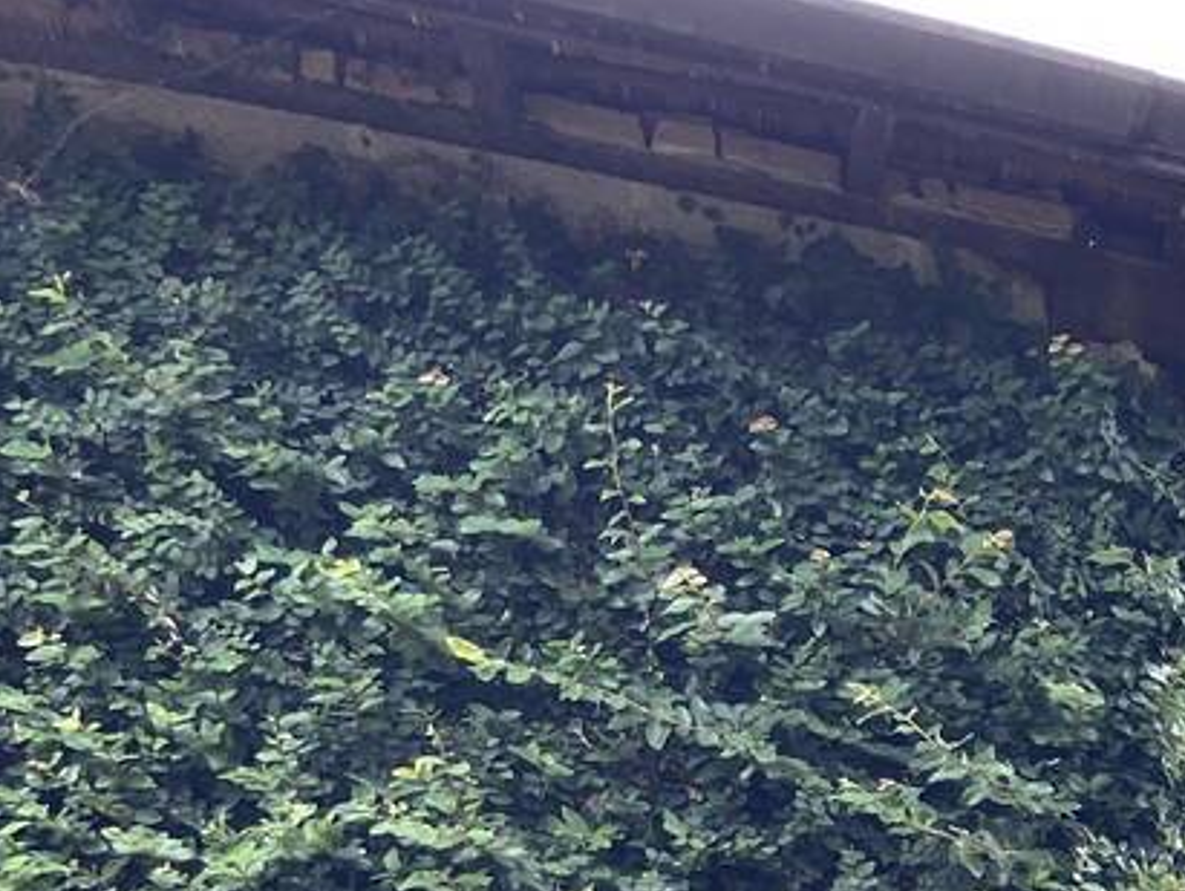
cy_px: 1459
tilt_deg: +8.6
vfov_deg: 14.8
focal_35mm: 91
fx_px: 3118
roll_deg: -0.6
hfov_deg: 18.9
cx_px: 1796
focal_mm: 4.25
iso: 40
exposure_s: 1/122
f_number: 1.8
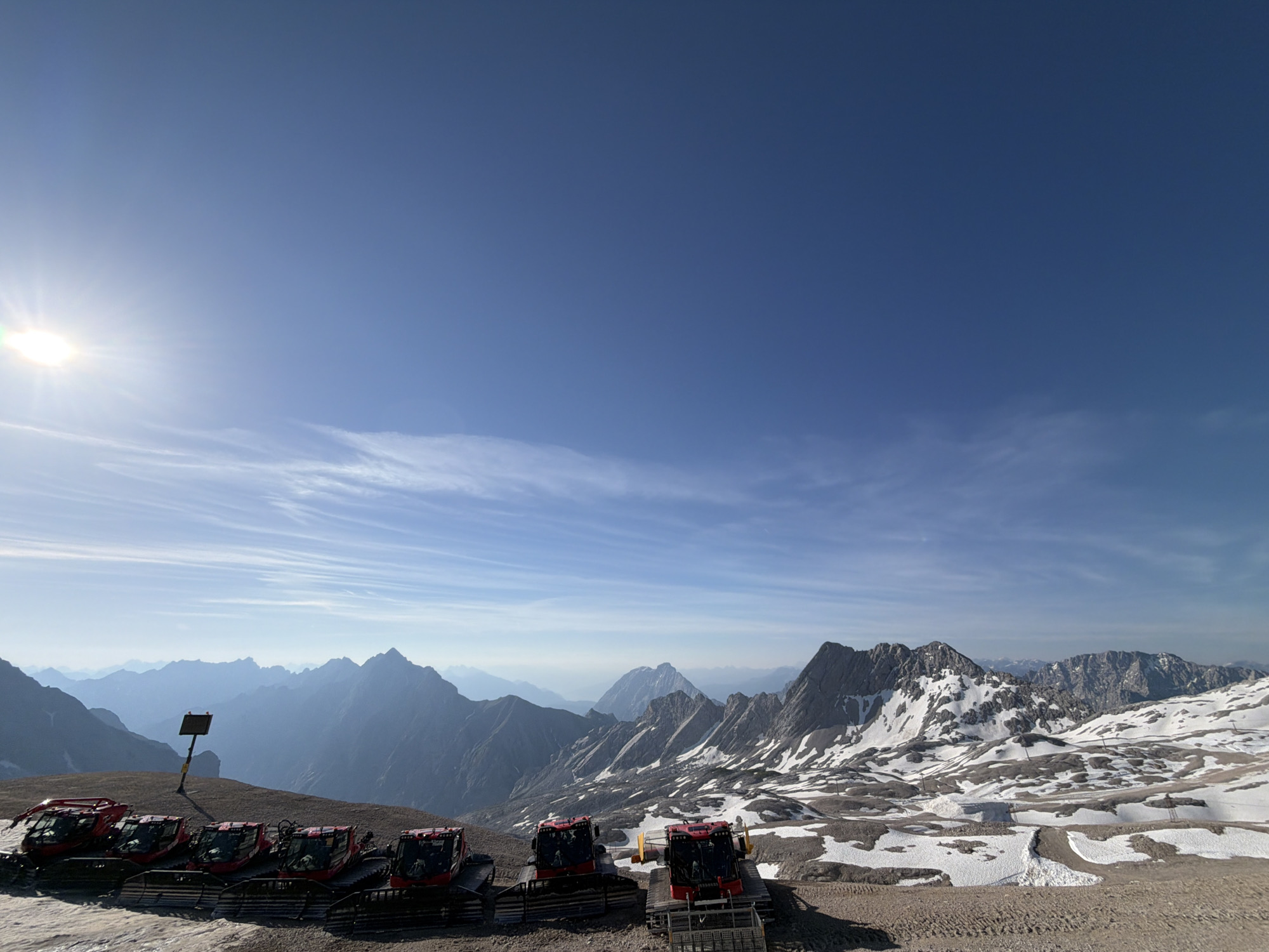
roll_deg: +0.3
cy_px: 476
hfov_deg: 102.1
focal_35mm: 14
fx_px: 513
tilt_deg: +21.7
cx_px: 634
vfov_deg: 85.7
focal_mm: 2.22
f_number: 2.2
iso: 20
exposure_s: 1/1795
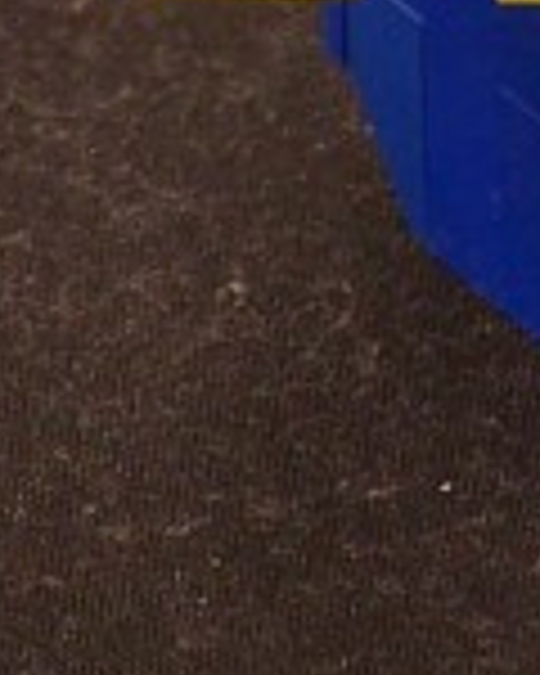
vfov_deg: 1.7
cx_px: 1098
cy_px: -1184
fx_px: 22495
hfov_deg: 1.4
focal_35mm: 1126
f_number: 3.2
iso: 80
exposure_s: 1/2
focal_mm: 28
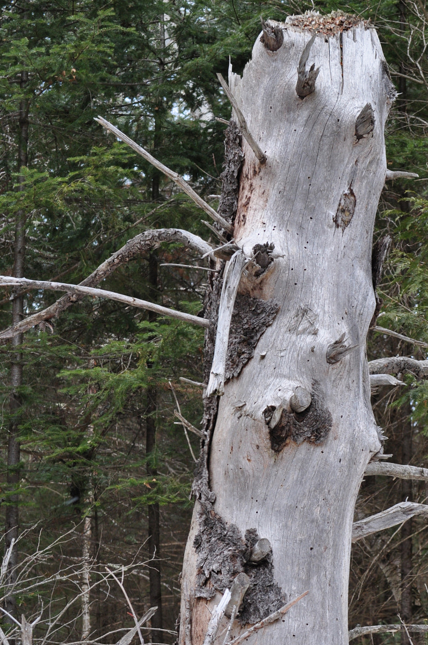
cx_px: 277
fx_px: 1997
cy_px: 393
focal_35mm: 112
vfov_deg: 18.3
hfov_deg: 12.2
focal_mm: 55
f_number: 8
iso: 400
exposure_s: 1/50
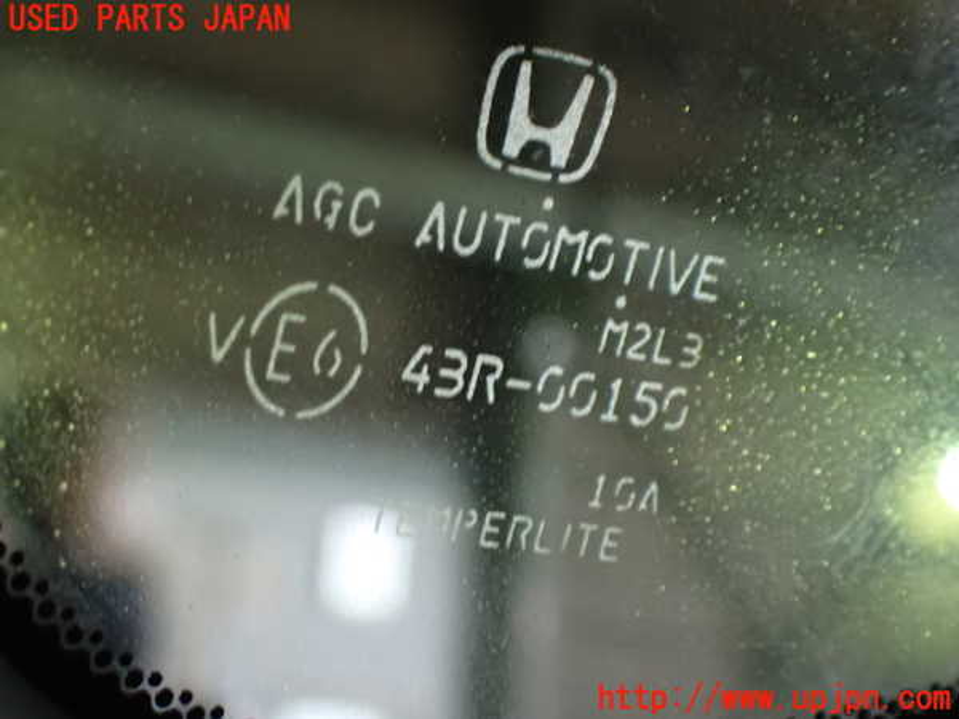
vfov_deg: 14.8
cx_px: 480
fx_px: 2770
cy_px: 360
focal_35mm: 100
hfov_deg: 19.6
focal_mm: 18
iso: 1600
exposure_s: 1/13
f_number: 4.9
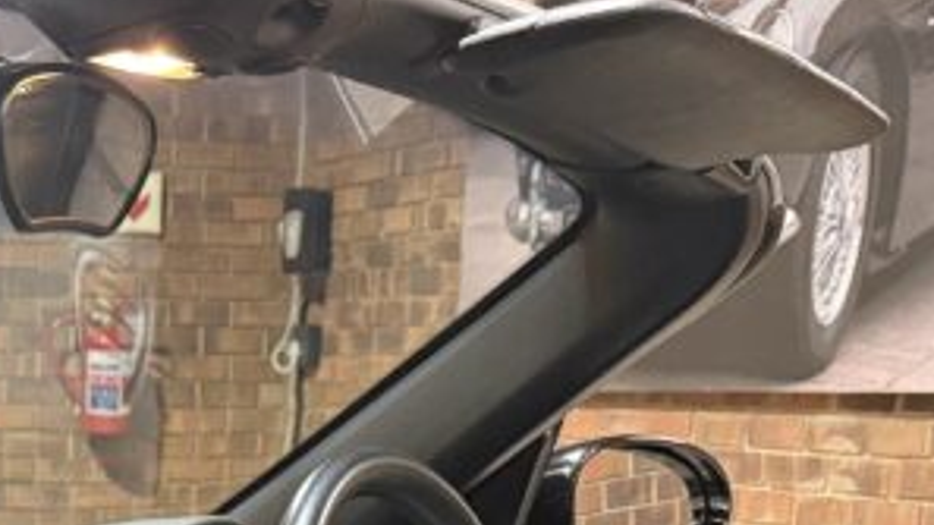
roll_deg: -0.7
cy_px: 1081
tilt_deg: -17.3
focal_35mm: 90
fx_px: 2229
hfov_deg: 22.8
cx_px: 6
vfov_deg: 11.9
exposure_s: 1/33
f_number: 1.78
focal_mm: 6.76
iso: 640
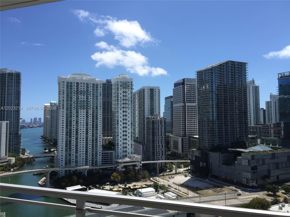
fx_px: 243
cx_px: 145
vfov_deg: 48.2
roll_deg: +0.5
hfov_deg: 61.7
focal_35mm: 29
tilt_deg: +3.1
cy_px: 108
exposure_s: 1/2326
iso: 32
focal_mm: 4.15
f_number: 2.2
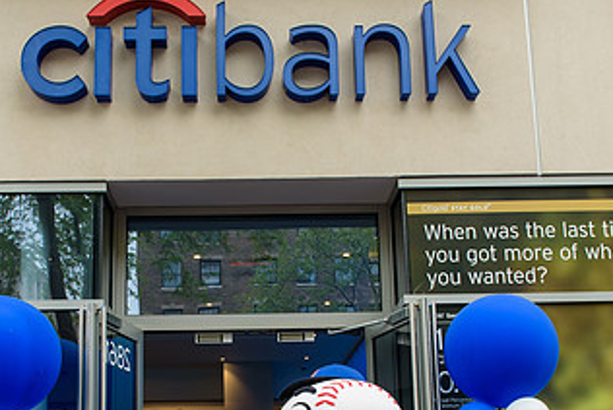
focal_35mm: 44
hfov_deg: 44.4
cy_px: 359
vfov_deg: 29.4
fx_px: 750
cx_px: 262
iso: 200
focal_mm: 24
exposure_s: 1/250
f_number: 5
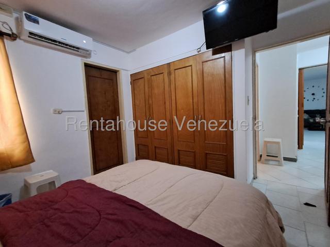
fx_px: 153
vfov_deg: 78.1
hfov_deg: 94.5
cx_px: 165
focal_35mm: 16
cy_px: 124
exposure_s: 1/20
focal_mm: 1.64
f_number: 2.2
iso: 500
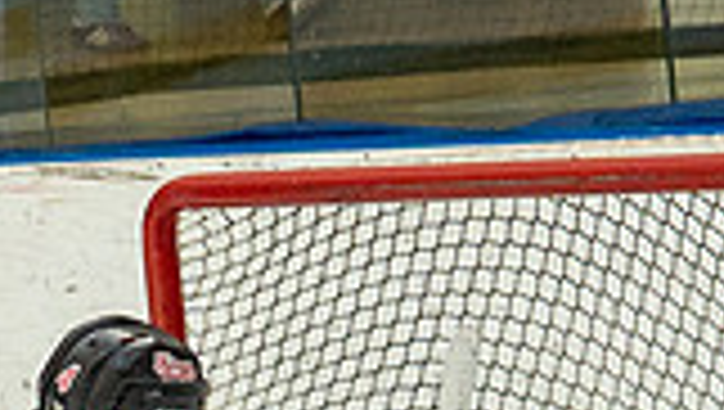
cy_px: 1452
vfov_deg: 2.2
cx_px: -236
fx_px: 10686
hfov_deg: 3.9
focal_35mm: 556
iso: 800
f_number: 3.5
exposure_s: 1/1600
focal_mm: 57
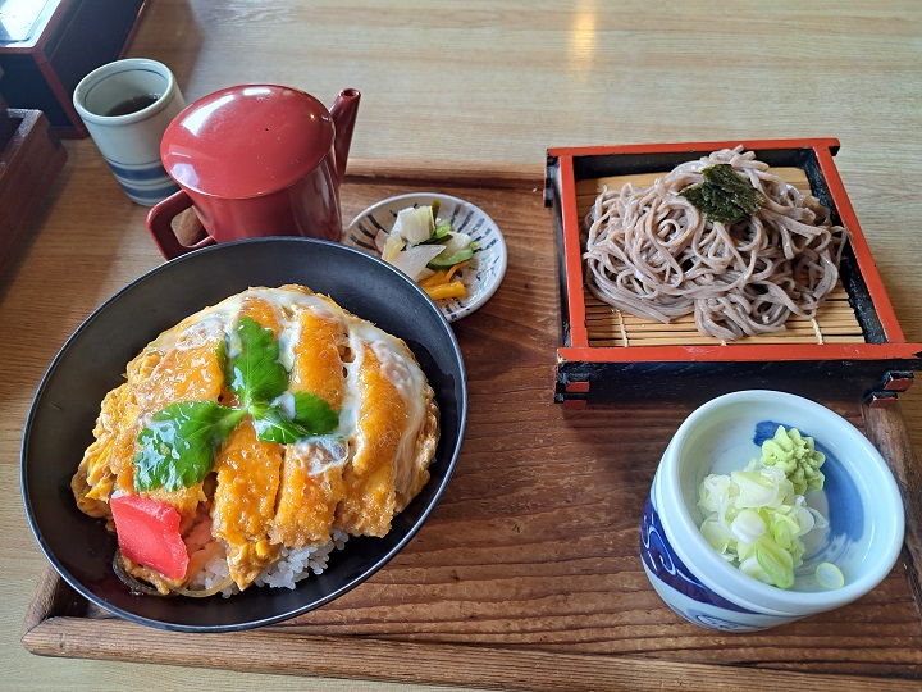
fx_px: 639
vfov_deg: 56.8
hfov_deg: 71.6
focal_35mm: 24
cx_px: 461
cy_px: 346
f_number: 1.8
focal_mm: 5.23
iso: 80
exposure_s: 1/50
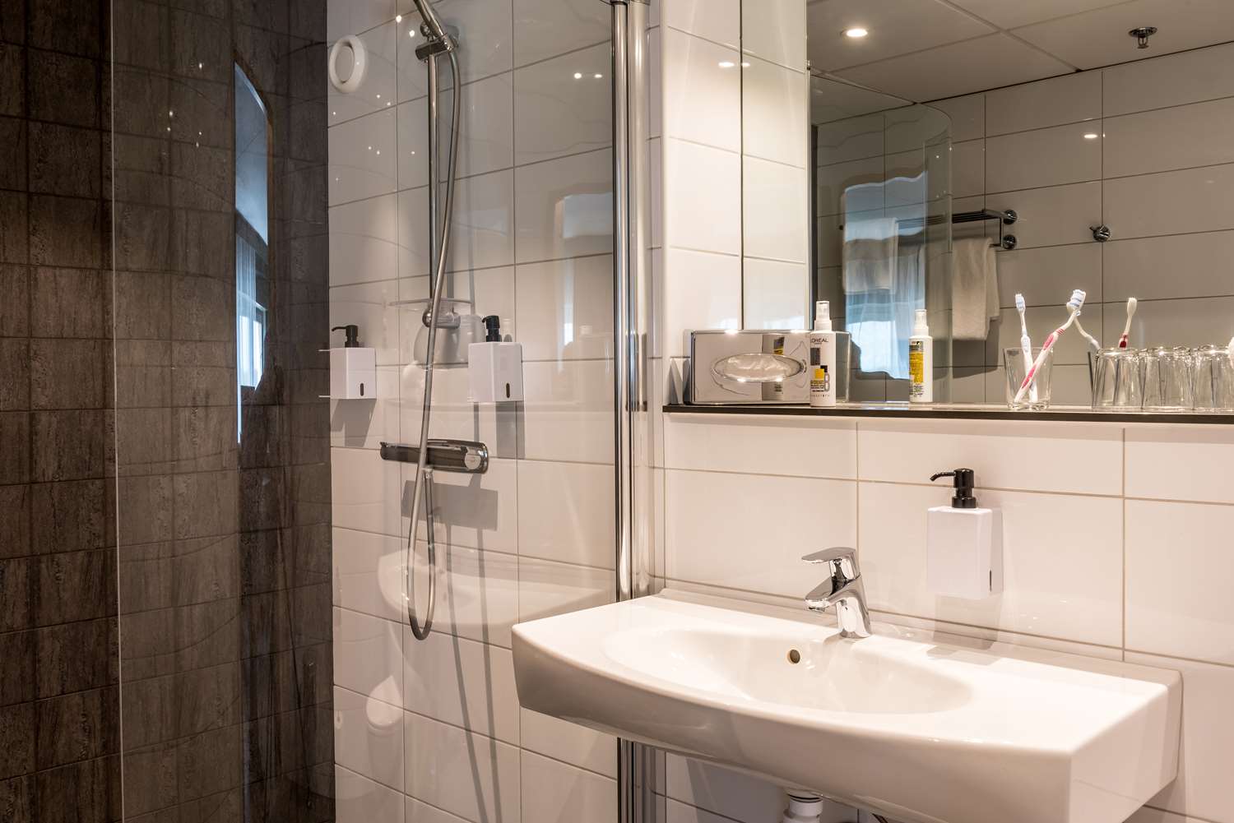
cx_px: 617
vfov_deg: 41.1
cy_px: 412
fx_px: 1097
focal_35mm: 32
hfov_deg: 58.7
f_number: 11
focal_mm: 32
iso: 200
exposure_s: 1/2
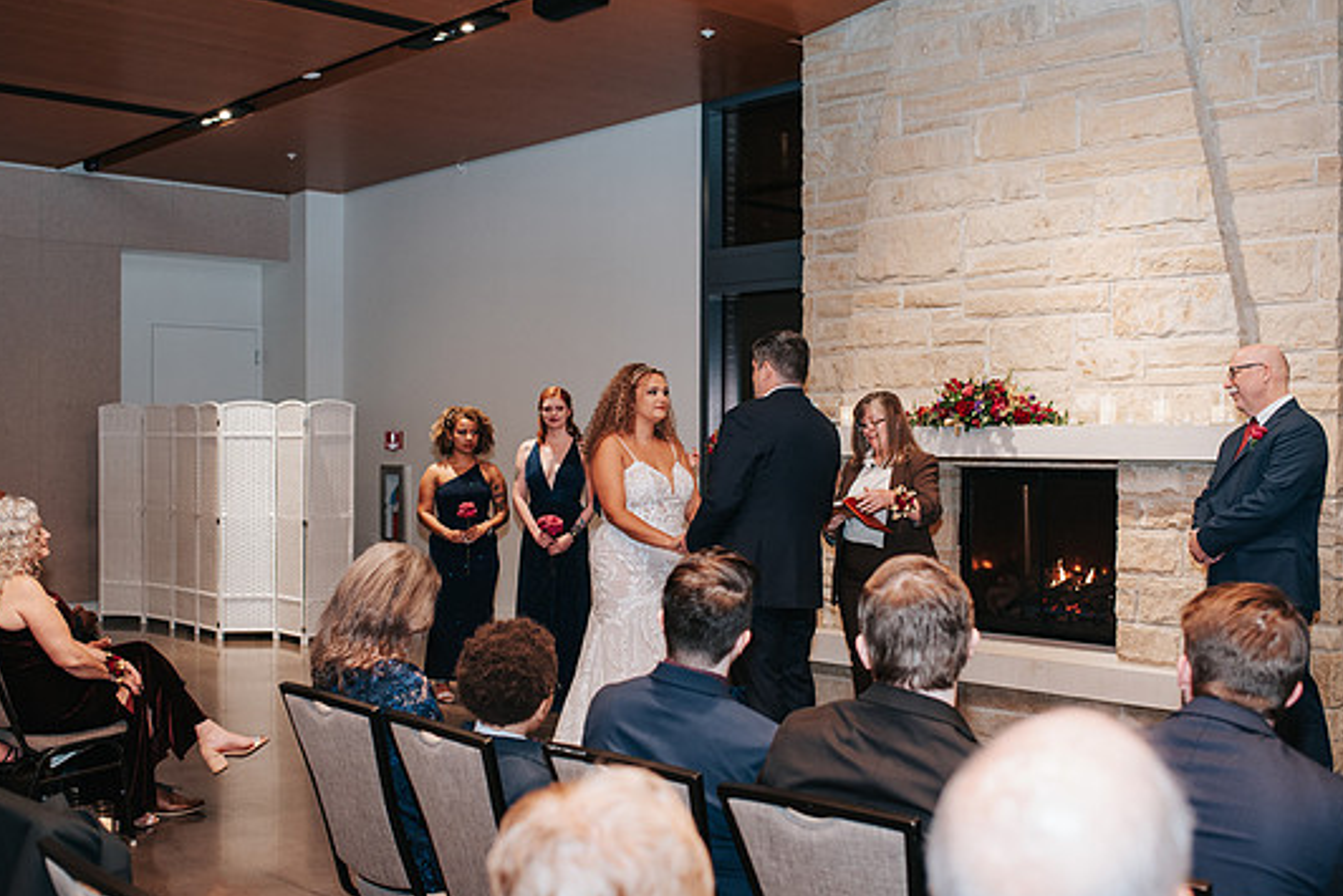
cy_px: 455
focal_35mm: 41
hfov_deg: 47.4
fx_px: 1530
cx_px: 638
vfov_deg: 32.6
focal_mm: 35
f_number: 2.8
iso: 1000
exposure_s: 1/200
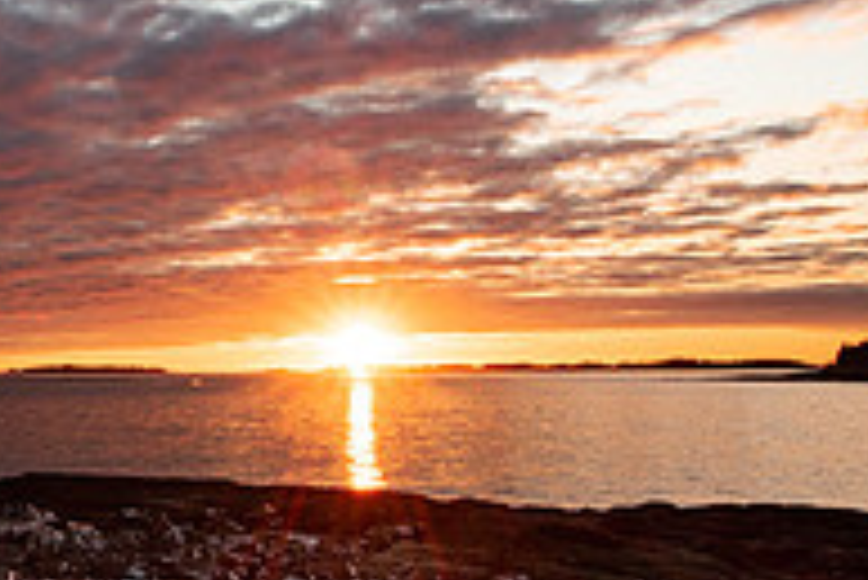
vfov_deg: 22.7
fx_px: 1448
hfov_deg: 28.9
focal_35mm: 60
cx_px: -171
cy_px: 299
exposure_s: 1/160
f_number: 14
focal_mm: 20
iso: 640
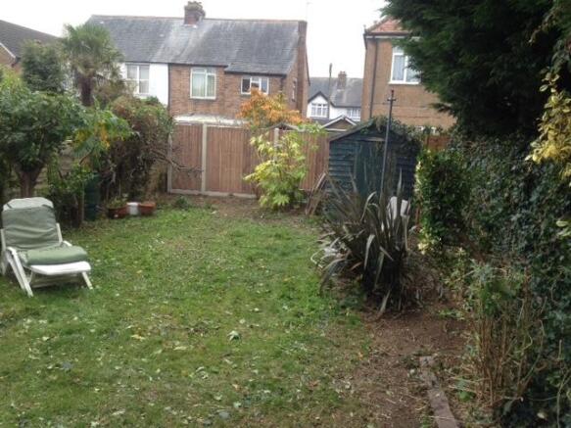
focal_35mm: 35
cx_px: 286
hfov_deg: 52.6
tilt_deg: -9.5
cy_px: 214
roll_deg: -2.2
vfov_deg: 40.7
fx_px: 577
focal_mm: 4.28
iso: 50
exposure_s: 1/250
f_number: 2.4
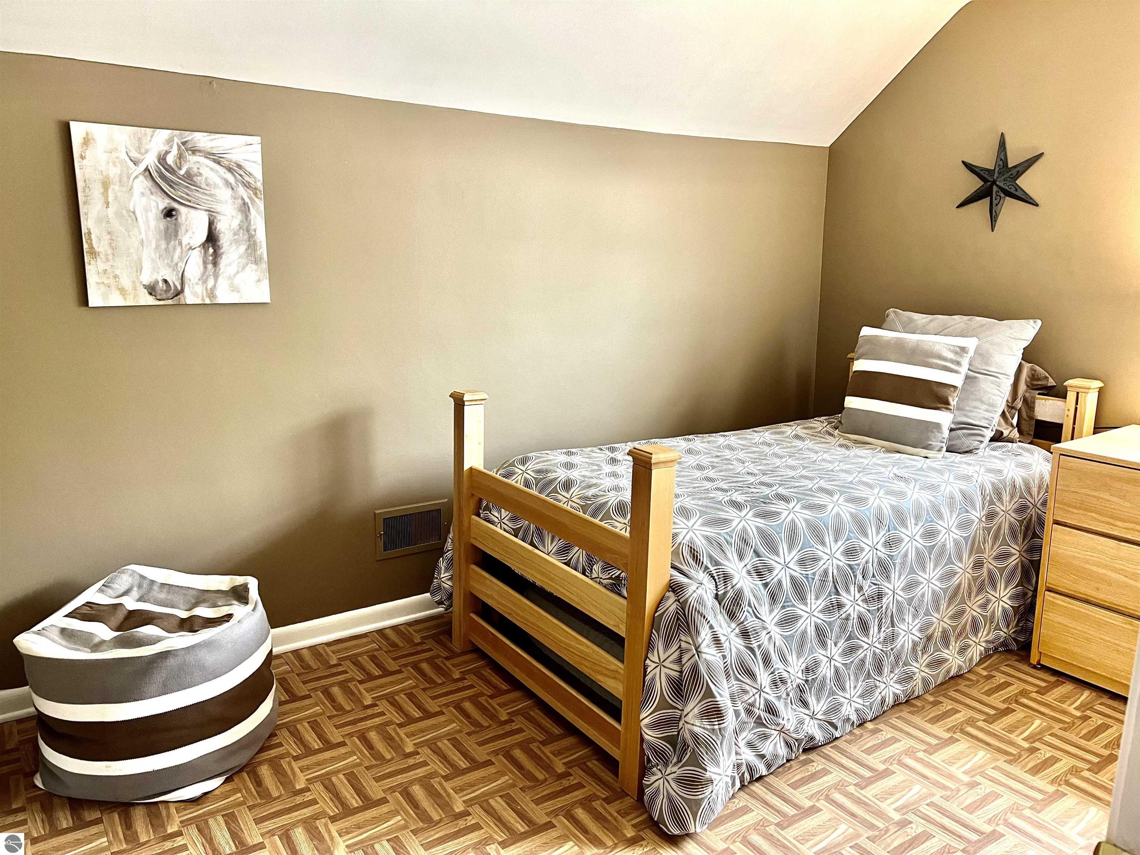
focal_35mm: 26
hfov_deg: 67.3
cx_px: 570
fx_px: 856
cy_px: 428
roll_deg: -1.0
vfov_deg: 53.1
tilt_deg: -11.6
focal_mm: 5.7
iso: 160
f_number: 1.5
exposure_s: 1/60
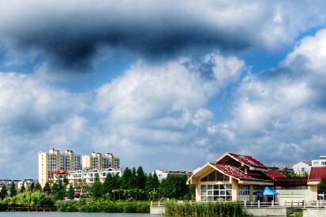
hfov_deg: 20.2
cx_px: 69
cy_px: 182
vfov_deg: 13.6
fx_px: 905
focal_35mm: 100
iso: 200
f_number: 18
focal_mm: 39
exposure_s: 1/350
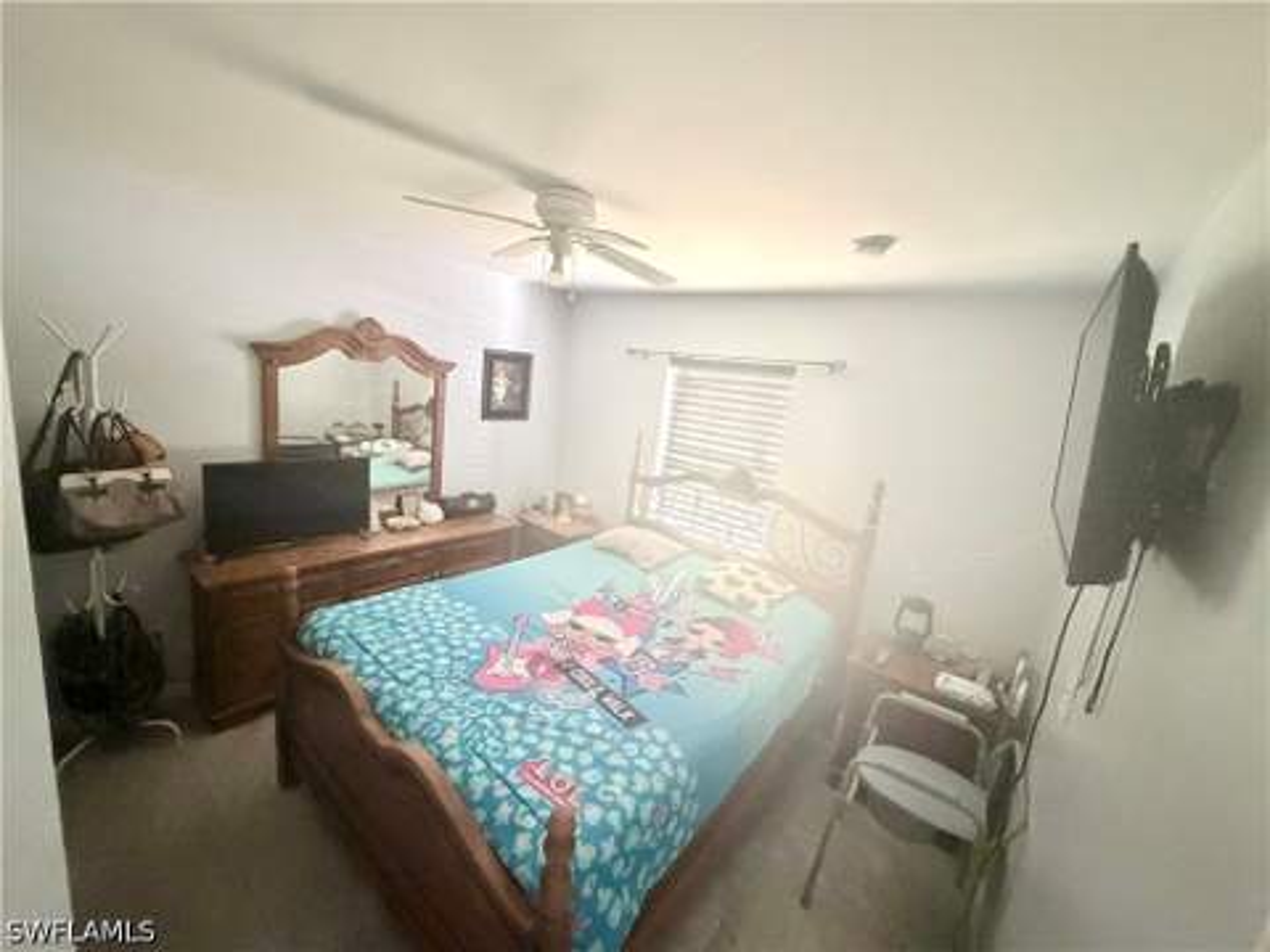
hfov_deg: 102.1
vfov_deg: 85.7
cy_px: 476
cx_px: 635
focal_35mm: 14
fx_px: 514
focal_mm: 2.22
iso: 1250
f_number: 2.2
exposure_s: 1/60
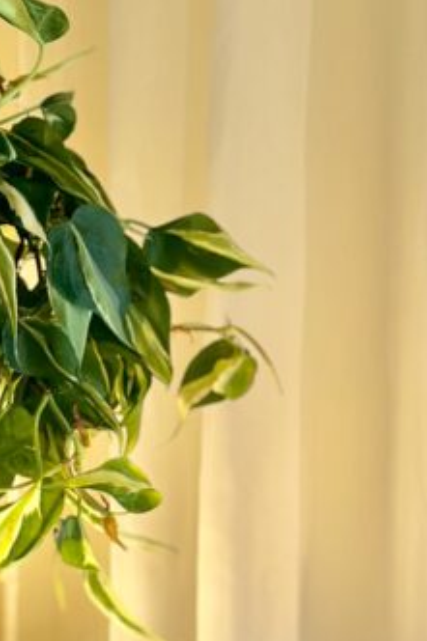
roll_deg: -1.5
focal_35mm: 154
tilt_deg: -4.9
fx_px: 2743
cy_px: 400
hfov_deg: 8.7
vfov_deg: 13.3
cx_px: -216
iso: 100
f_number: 1.78
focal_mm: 6.86
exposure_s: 1/60
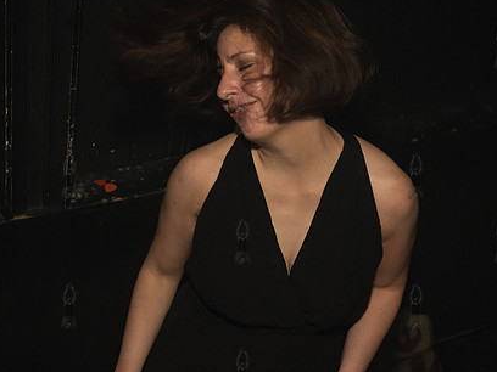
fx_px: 1005
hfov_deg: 27.7
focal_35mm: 70
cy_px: 239
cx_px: 306
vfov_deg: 21.0
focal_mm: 44
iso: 2000
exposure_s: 1/250
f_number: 3.5
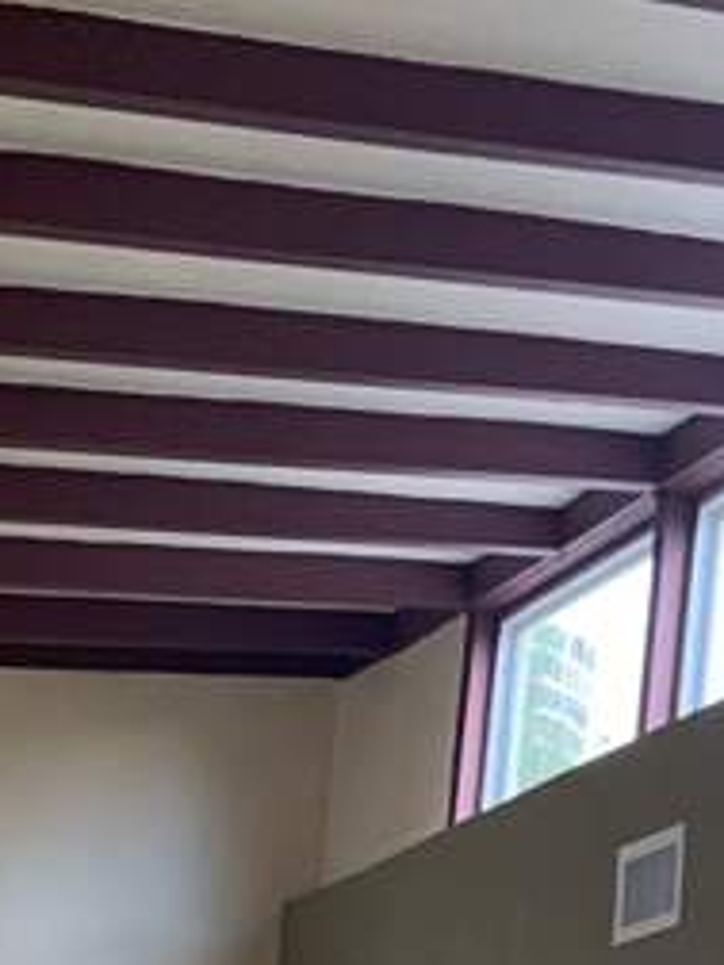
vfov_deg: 16.2
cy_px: 1490
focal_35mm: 110
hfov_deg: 12.2
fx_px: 3068
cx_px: 1375
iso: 160
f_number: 1.8
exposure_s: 1/60
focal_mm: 4.25
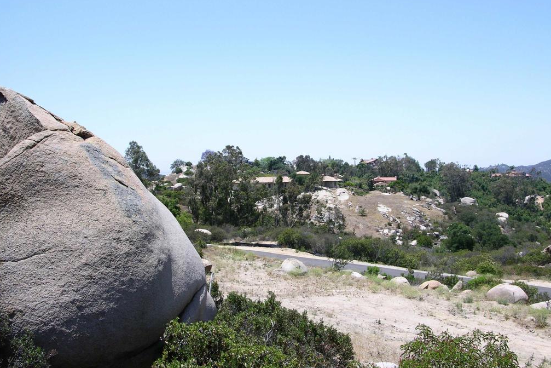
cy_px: 187
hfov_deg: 51.9
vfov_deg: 36.0
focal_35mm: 37
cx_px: 272
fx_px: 566
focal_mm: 8.9
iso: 50
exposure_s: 1/154
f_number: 8
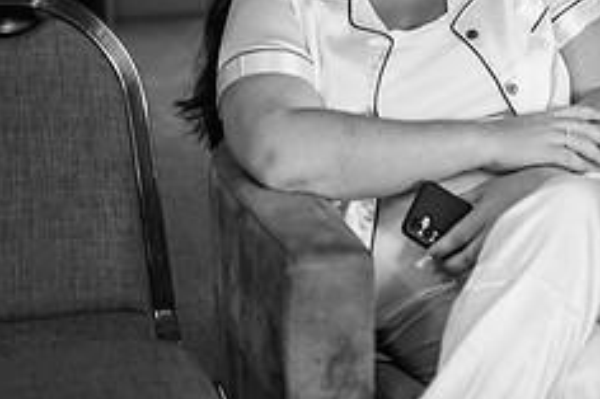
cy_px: 80
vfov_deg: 11.1
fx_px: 2049
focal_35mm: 123
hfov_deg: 16.4
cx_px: 549
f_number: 1.4
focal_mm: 50
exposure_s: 1/250
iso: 220
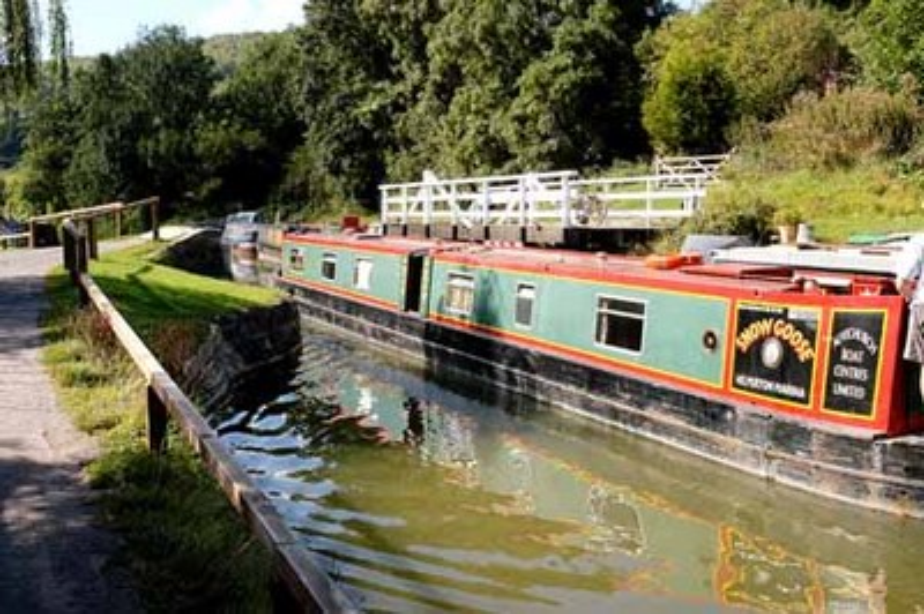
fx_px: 1039
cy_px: 307
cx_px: 462
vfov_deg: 33.0
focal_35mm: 40
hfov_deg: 48.0
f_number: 8
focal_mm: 27
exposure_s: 1/200
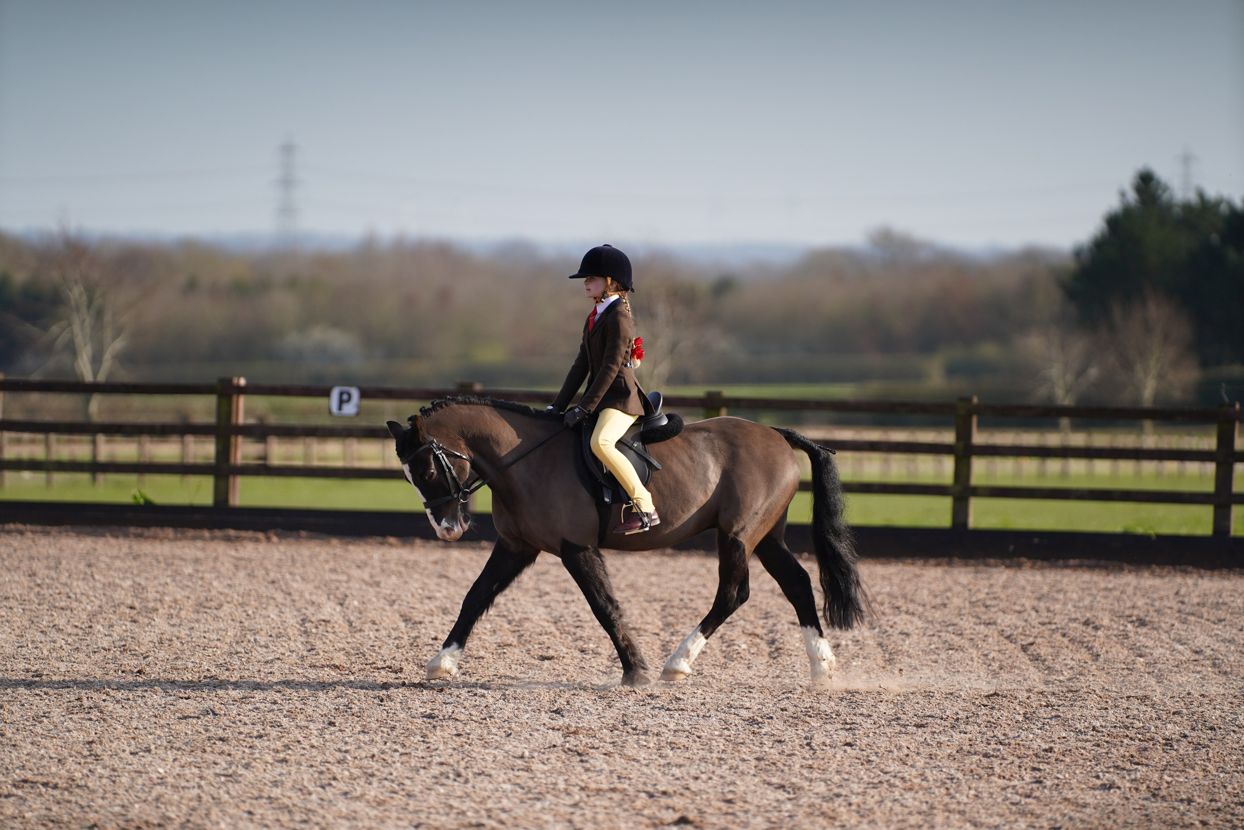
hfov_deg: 10.3
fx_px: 6911
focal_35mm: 200
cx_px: 622
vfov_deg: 6.9
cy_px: 415
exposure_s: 1/3200
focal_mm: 200
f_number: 2
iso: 160
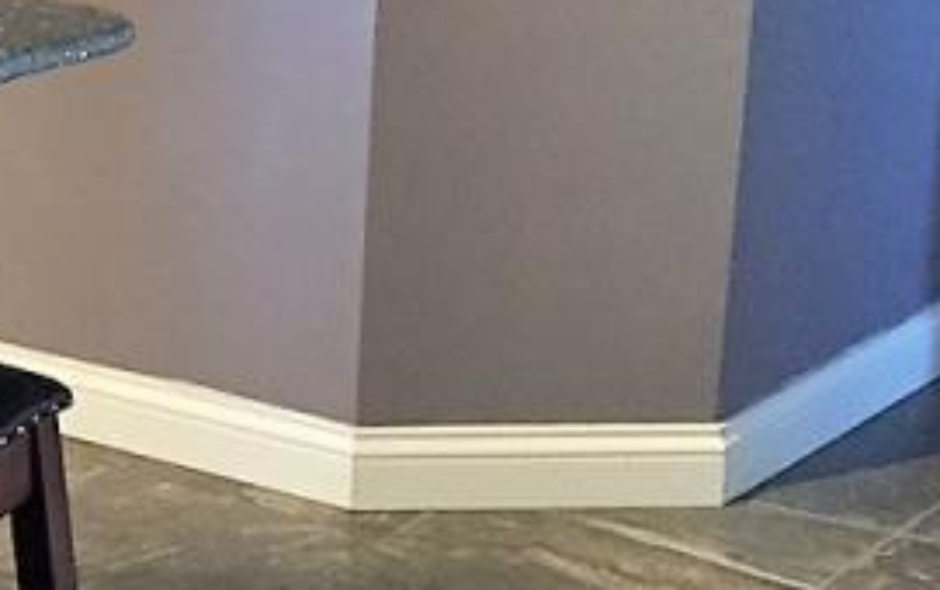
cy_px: 38
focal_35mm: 116
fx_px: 2975
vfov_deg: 11.2
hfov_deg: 15.4
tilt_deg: -11.2
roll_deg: +0.2
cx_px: -774
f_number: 2.2
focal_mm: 4.15
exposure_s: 1/24
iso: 250
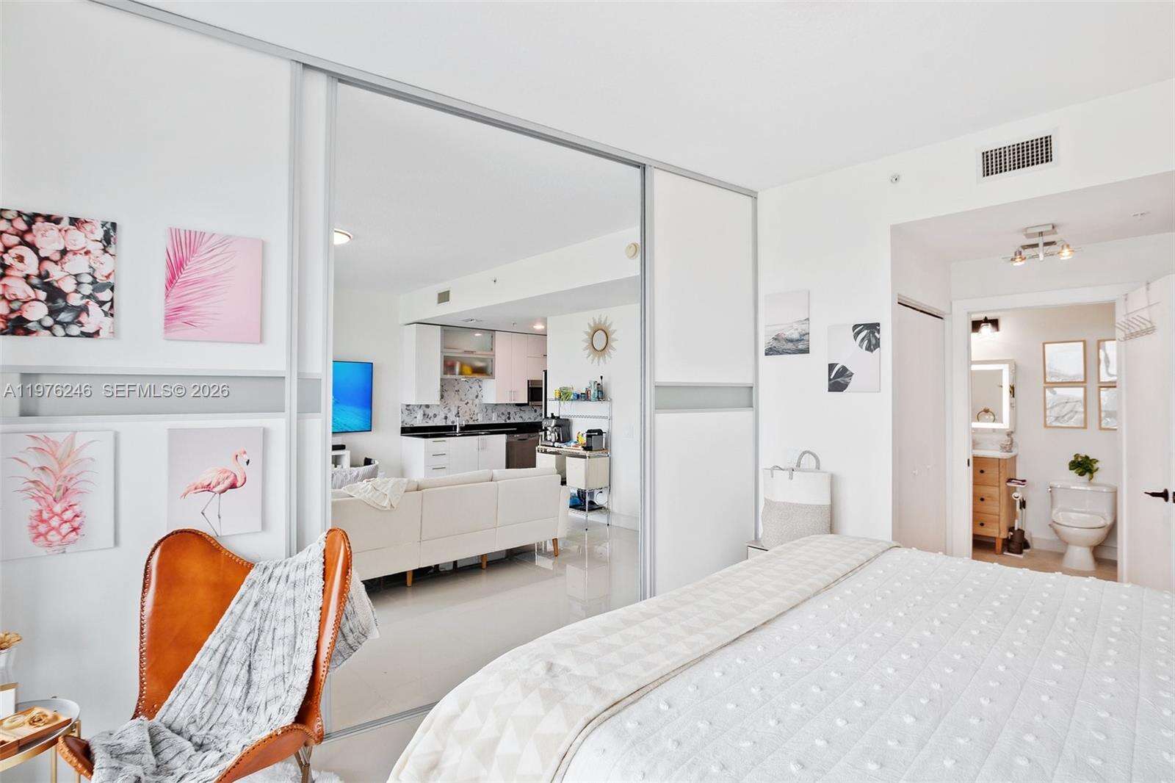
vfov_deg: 77.3
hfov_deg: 100.4
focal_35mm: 15
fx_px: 489
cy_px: 392
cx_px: 588
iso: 250
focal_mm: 10
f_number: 8
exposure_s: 1/15
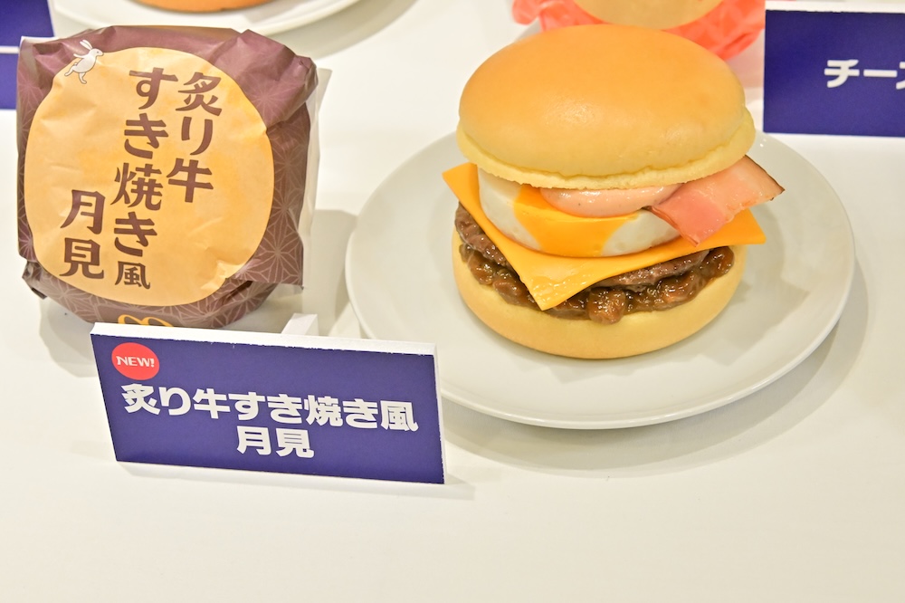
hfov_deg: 22.6
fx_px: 2262
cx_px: 452
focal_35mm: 90
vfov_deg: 15.2
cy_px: 302
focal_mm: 60
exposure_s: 1/320
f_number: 9
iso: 4000
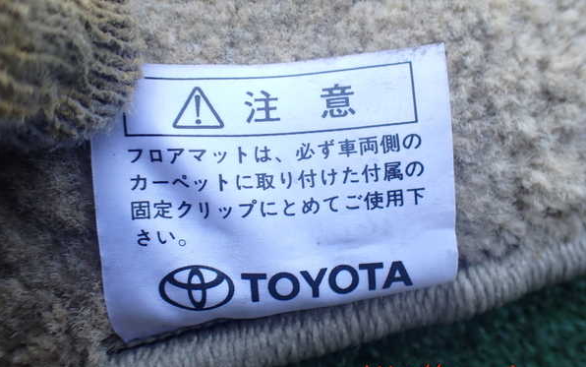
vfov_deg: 39.4
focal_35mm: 32
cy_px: 166
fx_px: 511
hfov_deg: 59.6
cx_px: 292
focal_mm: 5.4
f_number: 2.3
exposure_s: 1/125
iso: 100
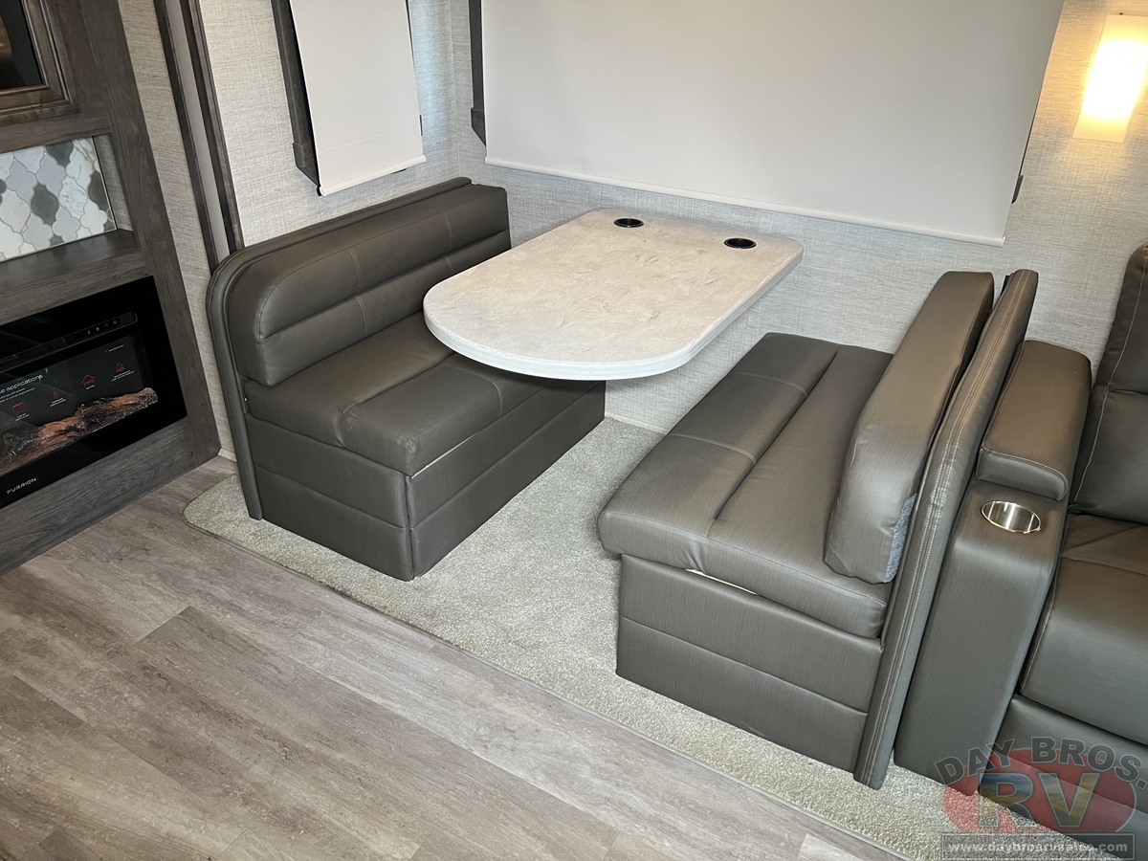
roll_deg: +2.3
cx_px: 574
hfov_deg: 67.3
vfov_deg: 53.1
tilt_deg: -30.7
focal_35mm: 26
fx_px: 862
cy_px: 430
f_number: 1.5
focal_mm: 5.7
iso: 125
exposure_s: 1/72
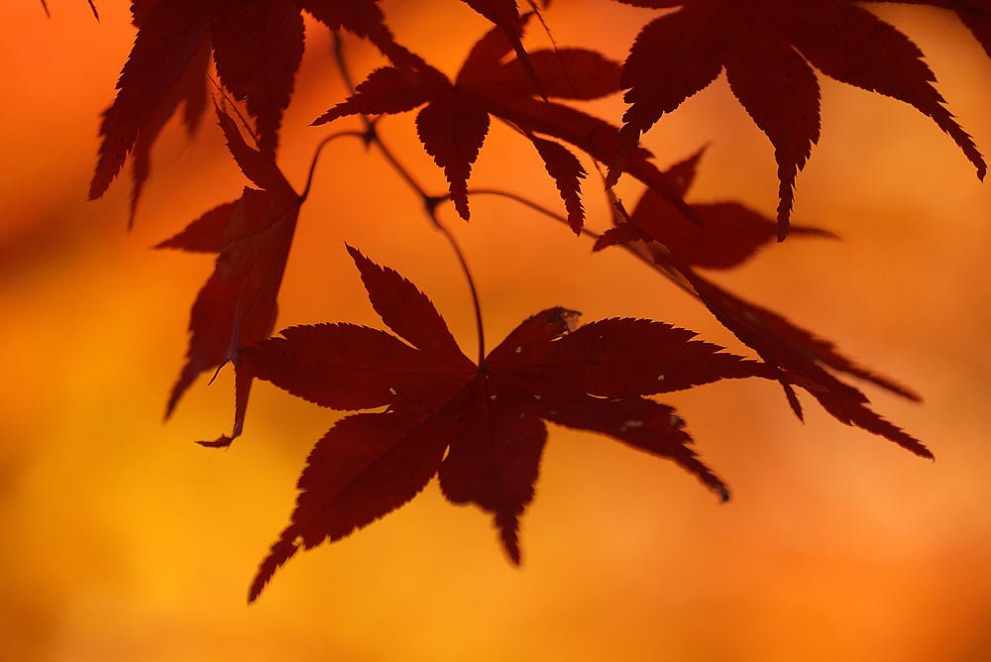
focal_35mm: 270
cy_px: 331
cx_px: 496
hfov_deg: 7.6
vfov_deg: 5.1
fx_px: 7436
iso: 200
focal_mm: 180
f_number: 3.5
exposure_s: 1/400
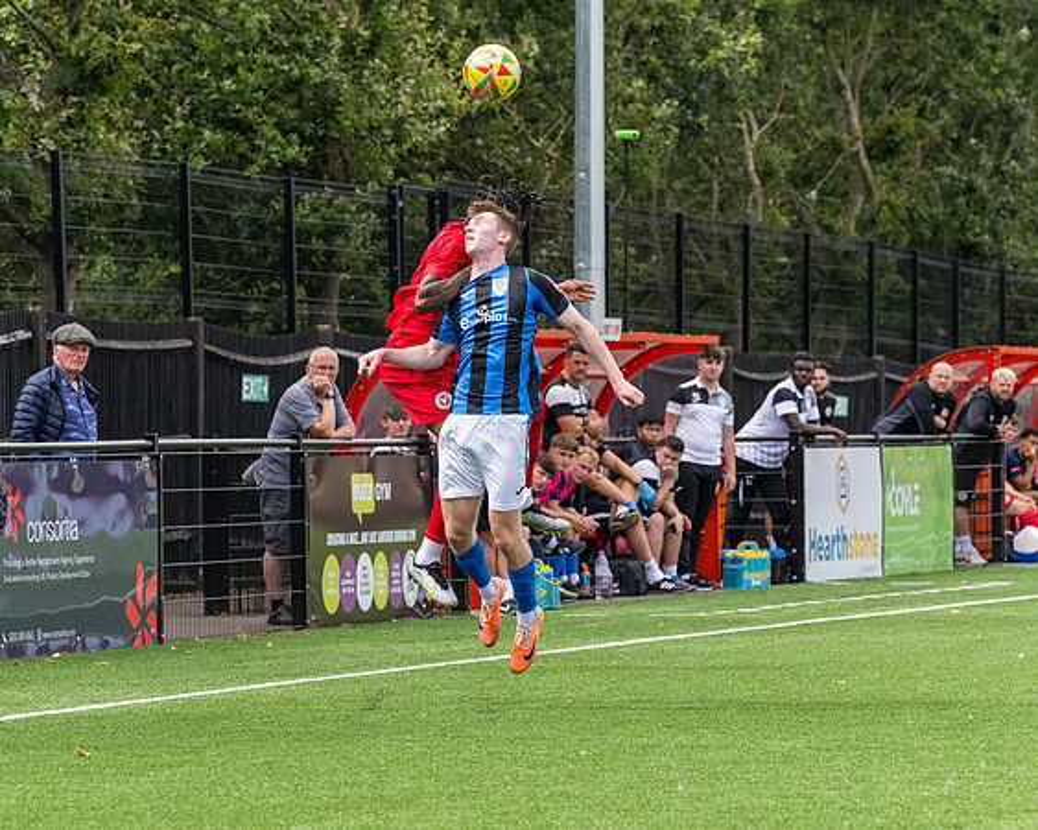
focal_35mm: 220
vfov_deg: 7.0
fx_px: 6746
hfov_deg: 8.8
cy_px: 526
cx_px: 443
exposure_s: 1/1250
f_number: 6.3
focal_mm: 150
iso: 800
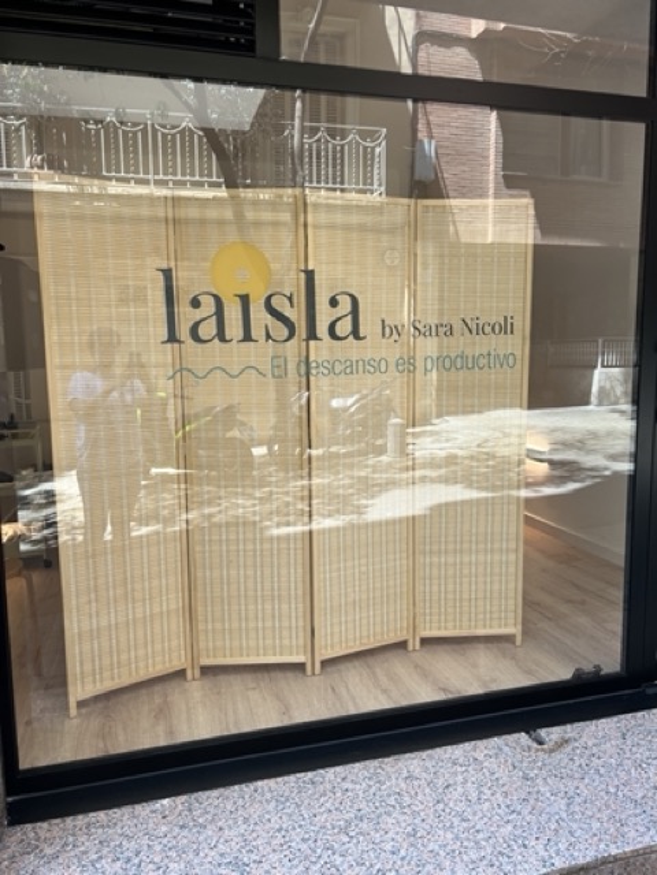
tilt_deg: -7.3
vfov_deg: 67.3
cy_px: 438
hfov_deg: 53.1
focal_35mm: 26
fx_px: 658
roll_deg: +1.6
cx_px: 328
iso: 40
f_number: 1.5
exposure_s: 1/175
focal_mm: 5.7
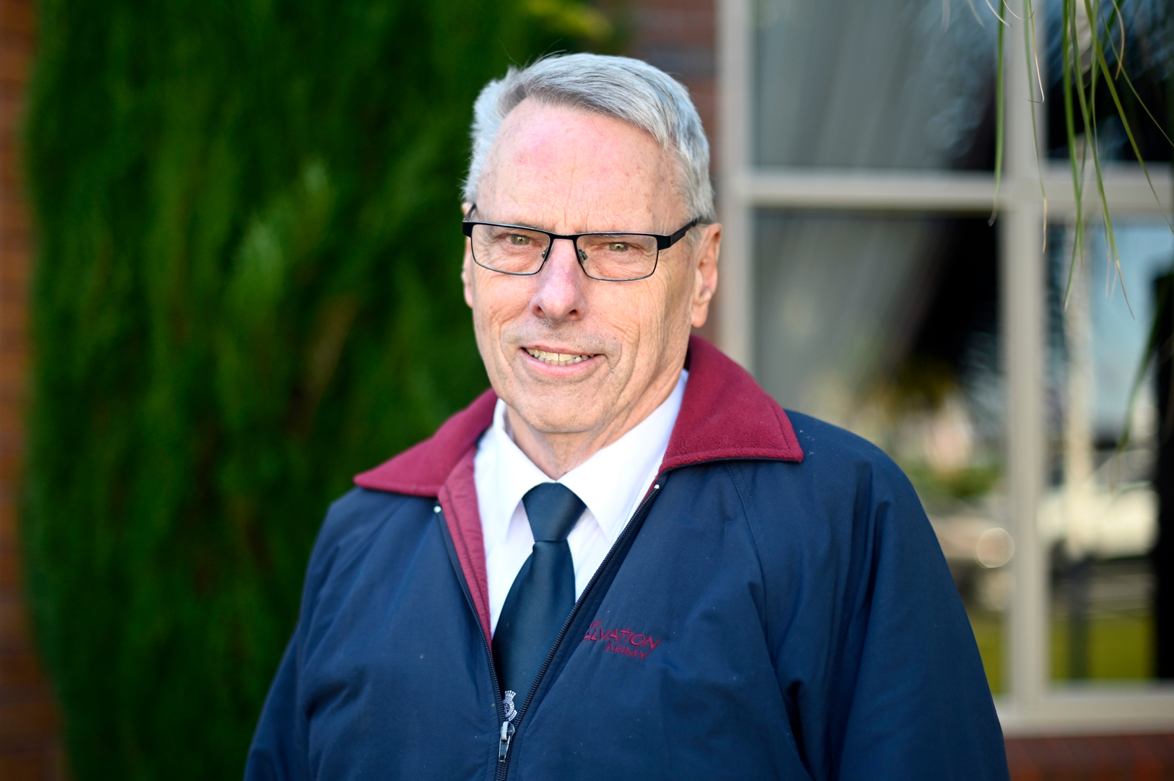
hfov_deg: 34.0
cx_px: 580
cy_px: 431
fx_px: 1922
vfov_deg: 22.9
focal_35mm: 59
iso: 280
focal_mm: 50
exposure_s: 1/1250
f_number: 1.4
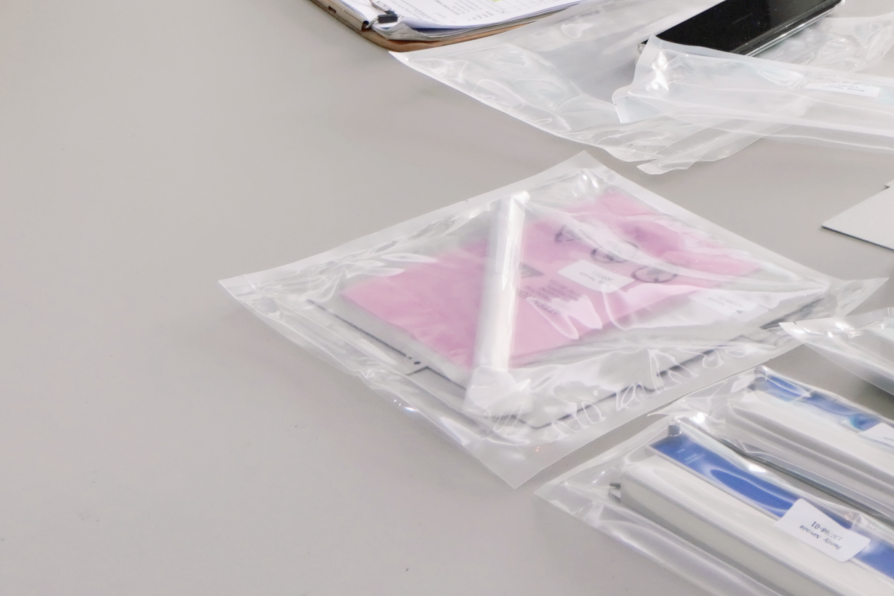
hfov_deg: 19.3
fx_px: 2508
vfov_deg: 13.0
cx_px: 995
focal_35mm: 101
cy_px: -203
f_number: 4
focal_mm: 24
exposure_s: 1/60
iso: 320
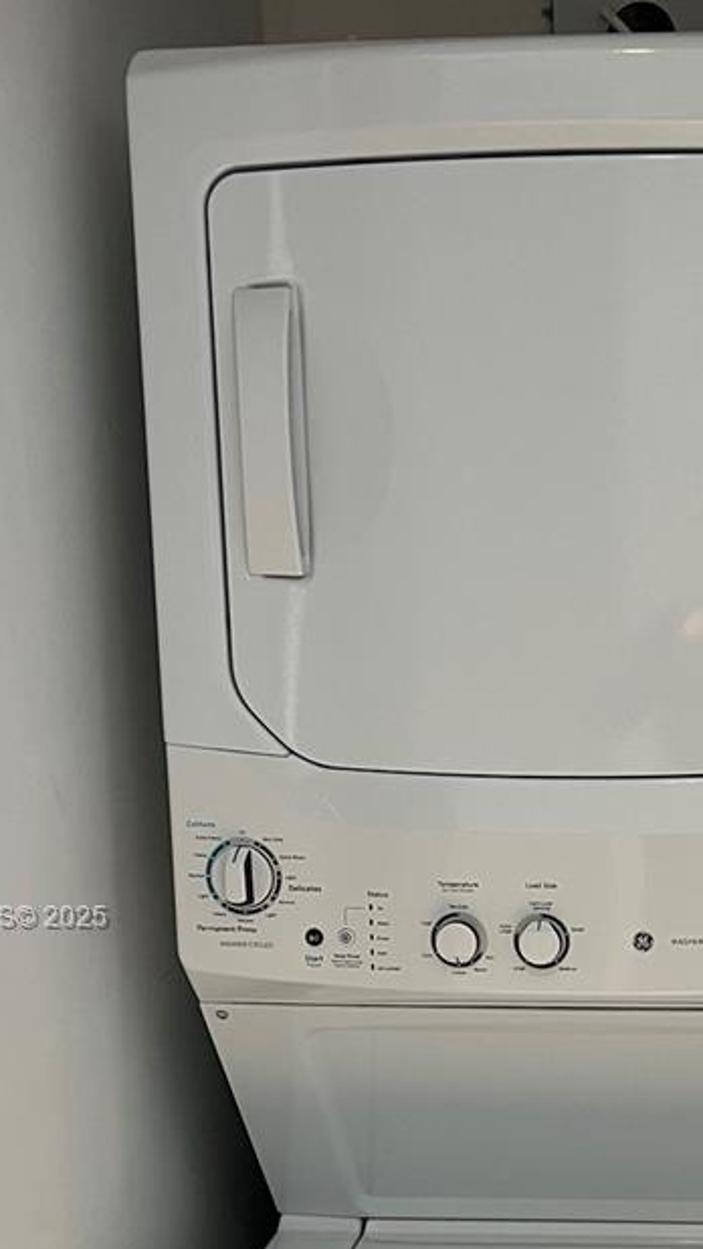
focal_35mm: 55
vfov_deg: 37.0
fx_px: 1821
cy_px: 920
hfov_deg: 21.3
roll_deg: -0.6
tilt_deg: -10.4
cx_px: 642
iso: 160
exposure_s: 1/60
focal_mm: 5.7
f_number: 1.5
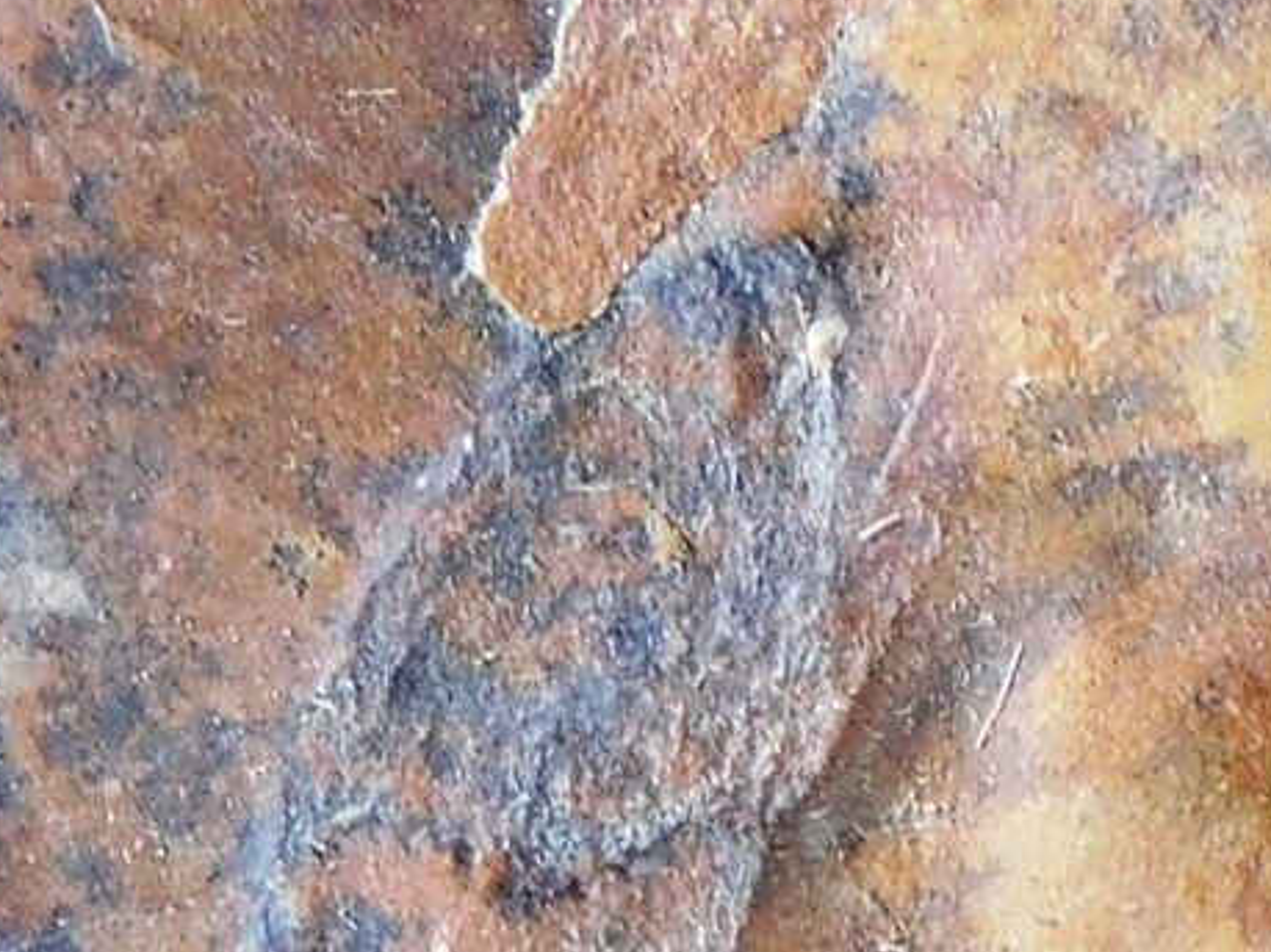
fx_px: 23566
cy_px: 1328
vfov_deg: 2.3
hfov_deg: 3.1
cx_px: 1709
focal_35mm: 642
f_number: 4.8
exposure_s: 1/30
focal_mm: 20.3
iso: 160
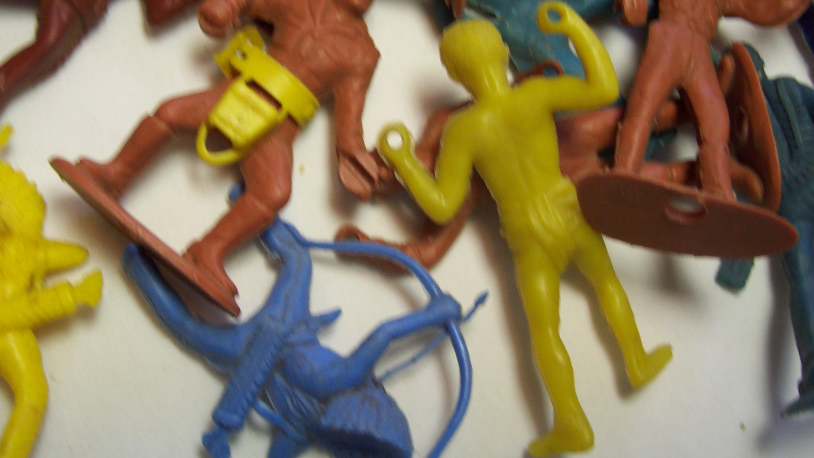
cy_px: 192
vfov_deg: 29.0
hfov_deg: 49.4
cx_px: 408
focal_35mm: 41
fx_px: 885
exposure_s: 1/45
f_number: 2.8
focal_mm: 5.6
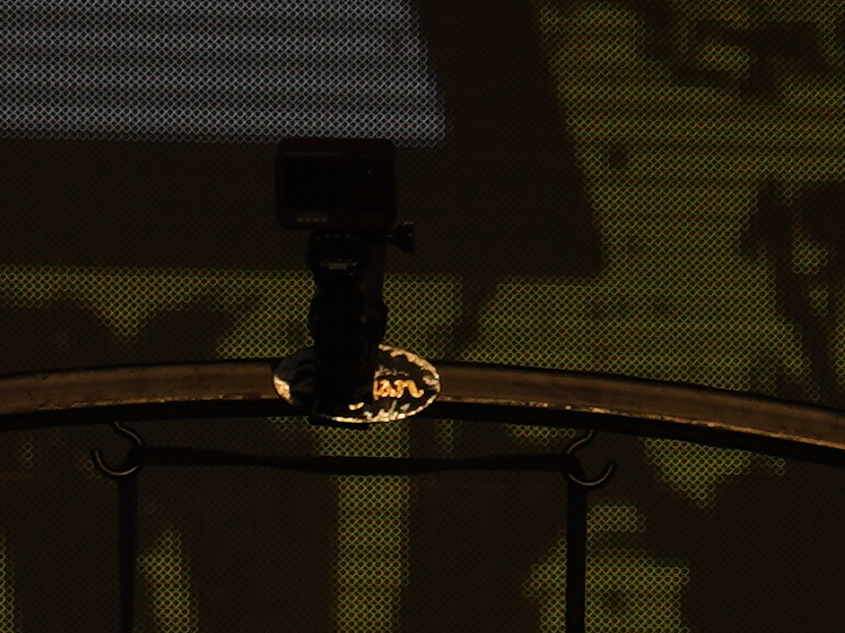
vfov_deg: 2.1
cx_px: 64
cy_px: 672
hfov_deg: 2.8
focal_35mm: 705
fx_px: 17207
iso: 100
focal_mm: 105
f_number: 8
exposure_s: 1/1000
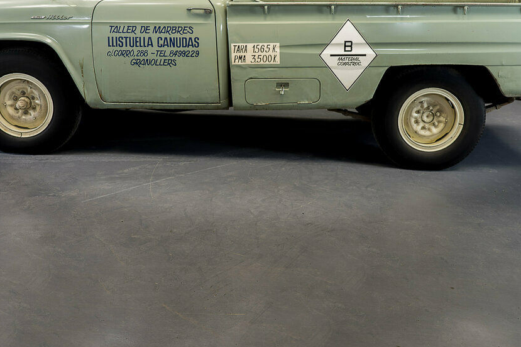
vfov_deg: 31.5
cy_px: 105
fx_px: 608
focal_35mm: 42
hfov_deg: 46.4
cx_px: 260
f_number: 10
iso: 250
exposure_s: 1.3
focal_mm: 29
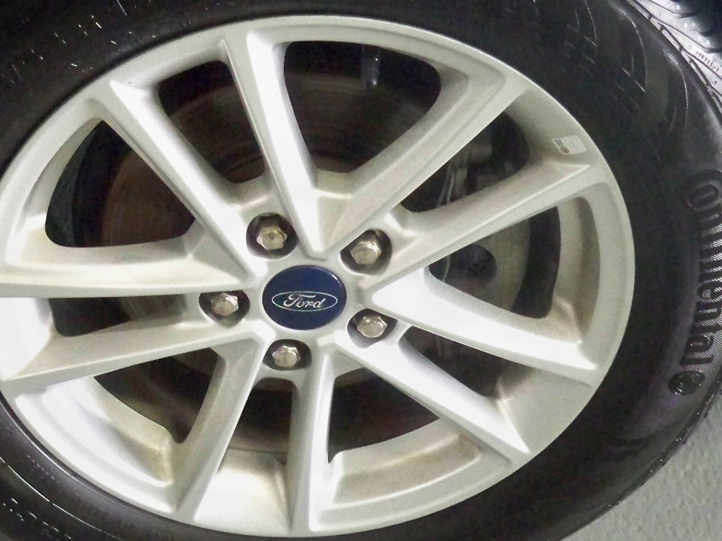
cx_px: 283
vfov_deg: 19.9
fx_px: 1544
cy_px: 215
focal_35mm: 74
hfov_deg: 26.3
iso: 1250
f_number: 3.1
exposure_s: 1/60
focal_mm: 6.3
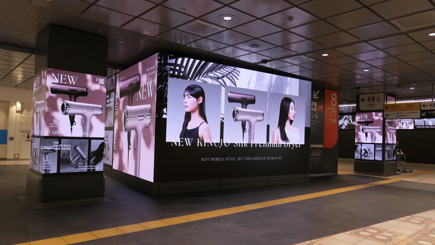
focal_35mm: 26
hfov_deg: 71.9
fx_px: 300
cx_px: 225
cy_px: 132
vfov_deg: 44.4
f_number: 2
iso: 125
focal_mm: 8.8
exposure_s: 1/125
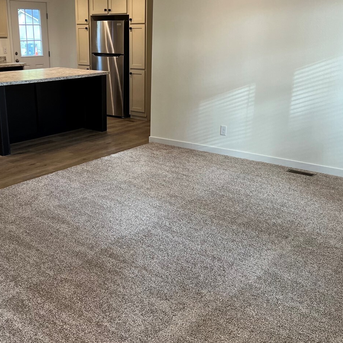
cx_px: 118
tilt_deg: -17.5
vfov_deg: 42.8
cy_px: 170
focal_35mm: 39
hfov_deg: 42.3
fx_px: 437
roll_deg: +0.5
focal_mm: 5.7
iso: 100
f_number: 1.5
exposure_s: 1/120
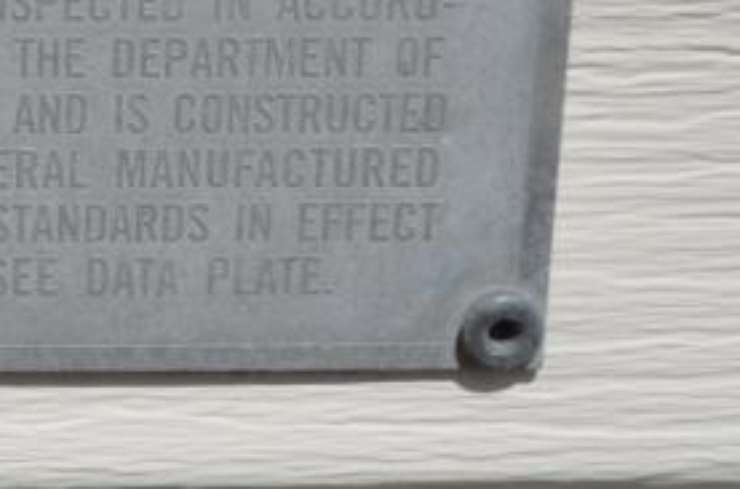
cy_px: 3
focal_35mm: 111
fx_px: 2275
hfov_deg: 17.6
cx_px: -155
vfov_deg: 12.1
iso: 100
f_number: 3.8
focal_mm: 20
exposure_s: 1/2000
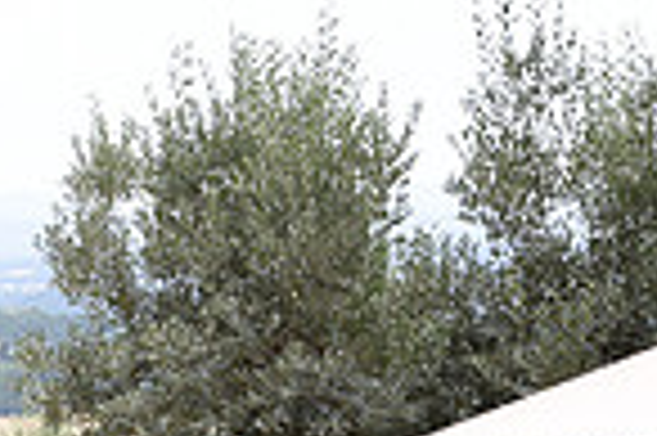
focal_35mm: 191
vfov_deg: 7.1
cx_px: -616
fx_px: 3482
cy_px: 542
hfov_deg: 10.0
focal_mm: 48
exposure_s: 1/125
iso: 180
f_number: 6.3
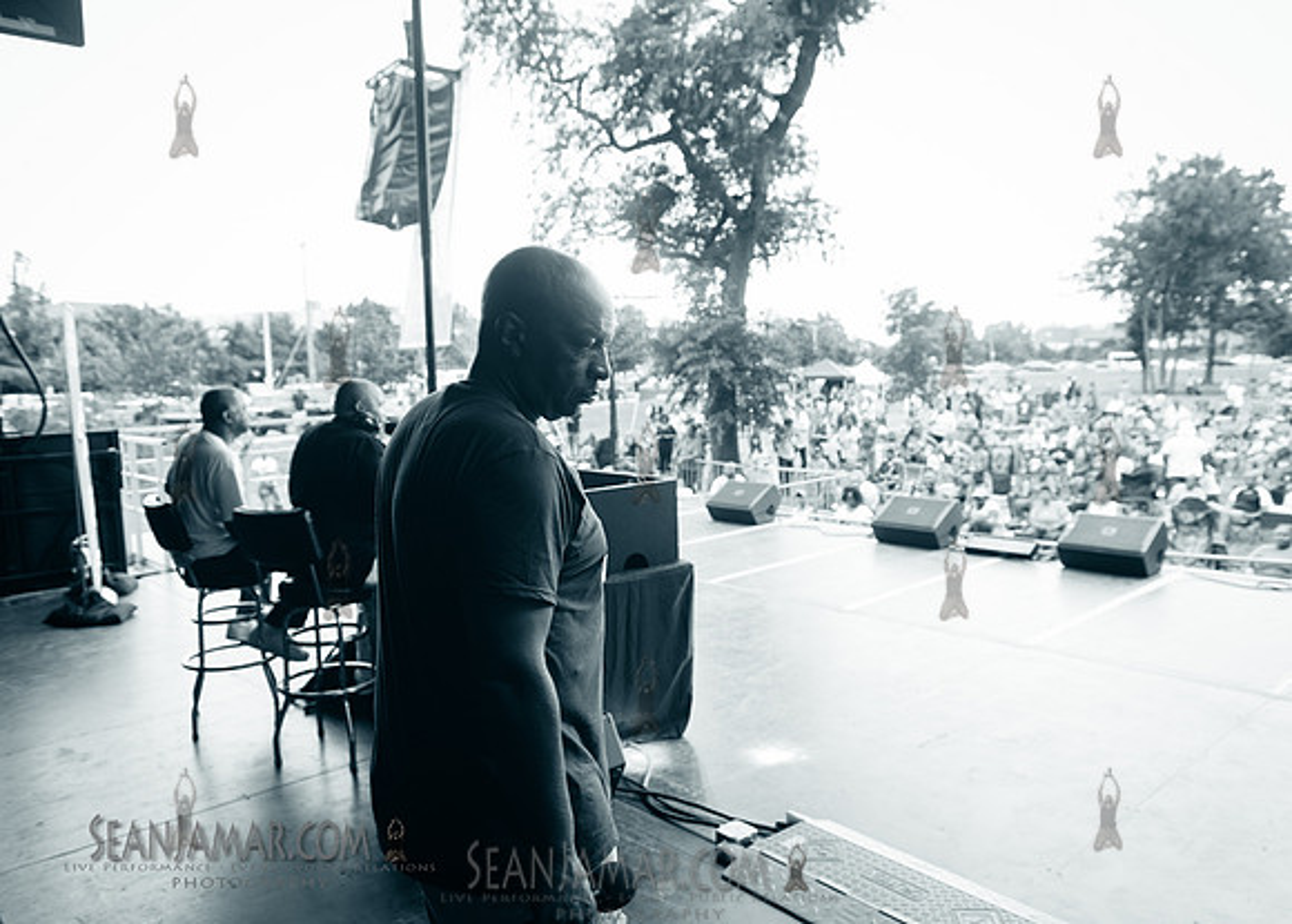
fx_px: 1001
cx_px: 693
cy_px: 462
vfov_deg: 49.6
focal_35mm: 27
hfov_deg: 65.6
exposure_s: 1/100
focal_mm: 26
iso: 500
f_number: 4
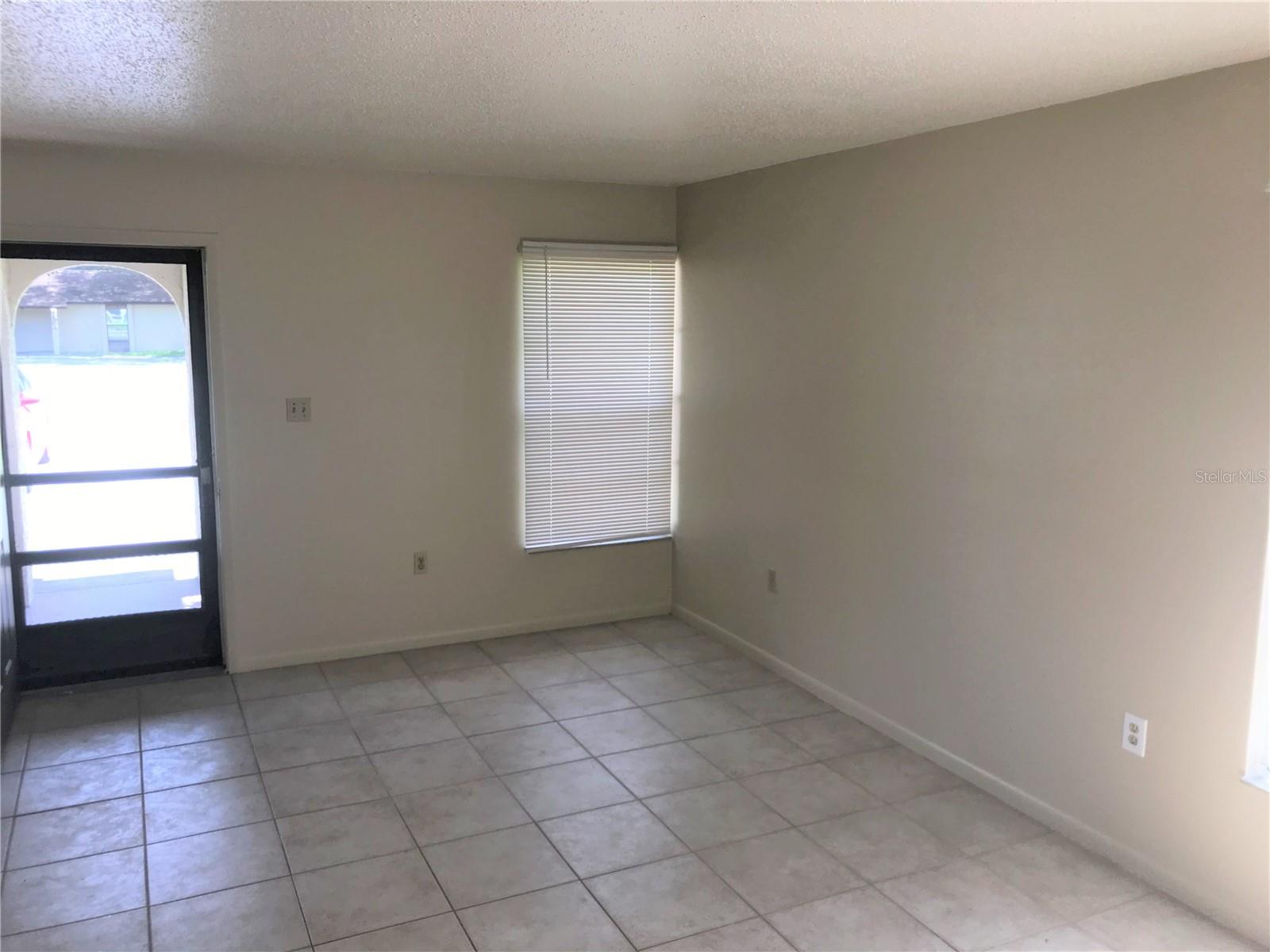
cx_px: 635
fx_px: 1027
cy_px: 476
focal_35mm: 28
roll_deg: -1.3
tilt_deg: -9.5
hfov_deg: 63.4
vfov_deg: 49.7
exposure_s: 1/100
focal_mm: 3.99
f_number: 1.8
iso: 20
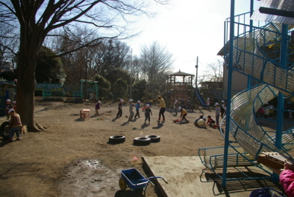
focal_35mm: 27
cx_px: 147
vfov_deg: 48.0
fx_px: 221
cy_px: 98
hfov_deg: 67.4
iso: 200
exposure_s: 1/500
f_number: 8
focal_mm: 18
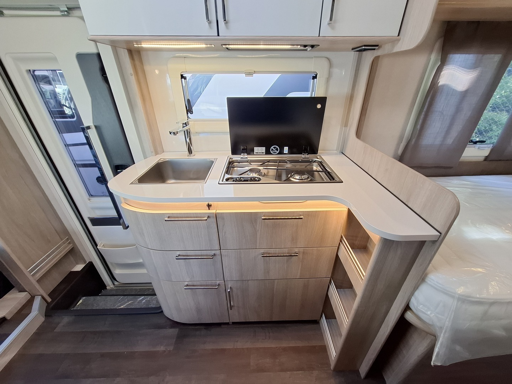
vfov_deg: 89.9
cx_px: 256
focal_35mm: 13
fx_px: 192
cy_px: 192
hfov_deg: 106.2
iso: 125
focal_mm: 1.74
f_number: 2.2
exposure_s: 1/50
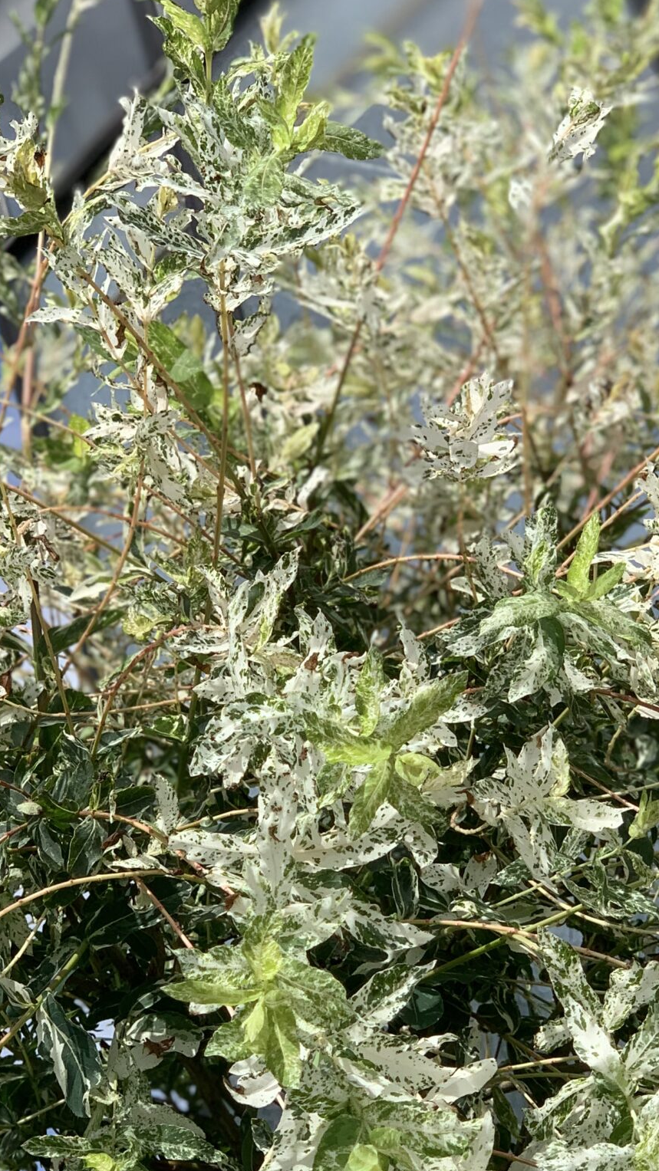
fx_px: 2951
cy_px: 692
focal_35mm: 95
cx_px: 365
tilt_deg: +23.4
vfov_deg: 22.4
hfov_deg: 12.7
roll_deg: +15.2
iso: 16
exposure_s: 1/1712
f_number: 2.4
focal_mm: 6
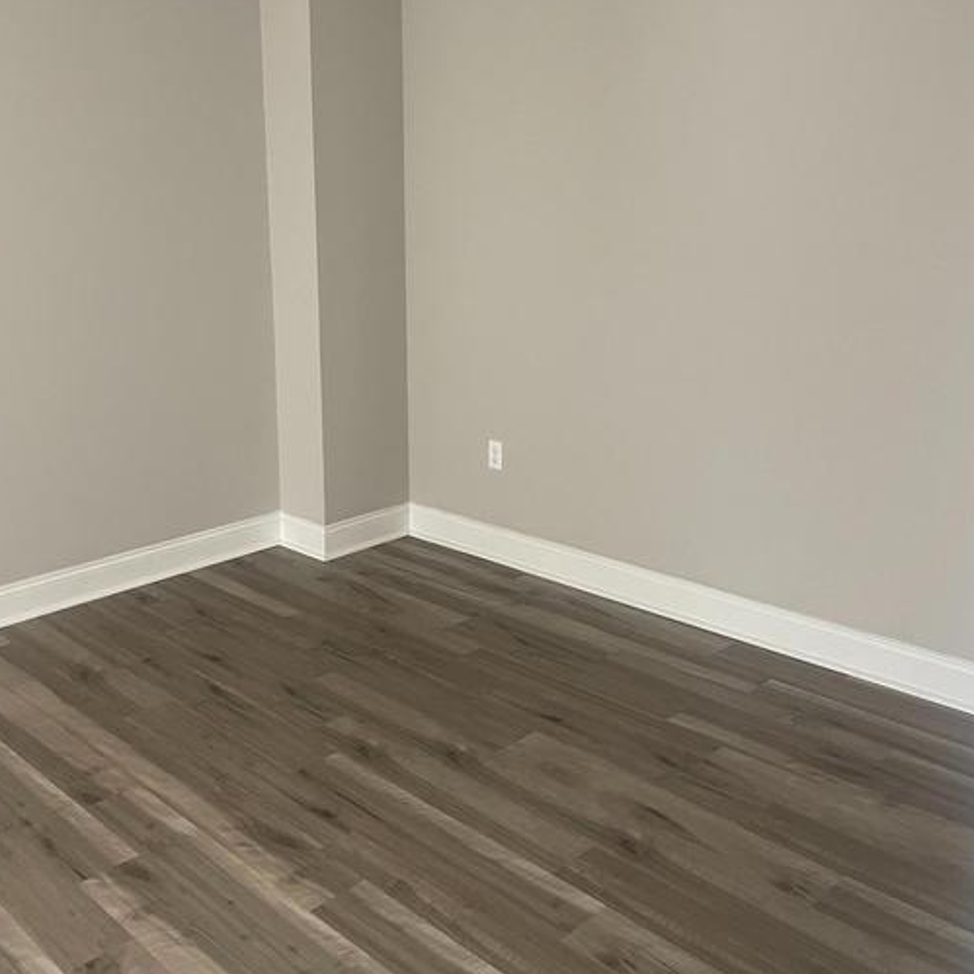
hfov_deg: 48.4
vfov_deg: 47.9
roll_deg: -0.1
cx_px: 478
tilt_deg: -9.3
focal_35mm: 34
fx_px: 1082
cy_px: 351
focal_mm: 5.1
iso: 250
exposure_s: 1/60
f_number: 1.6
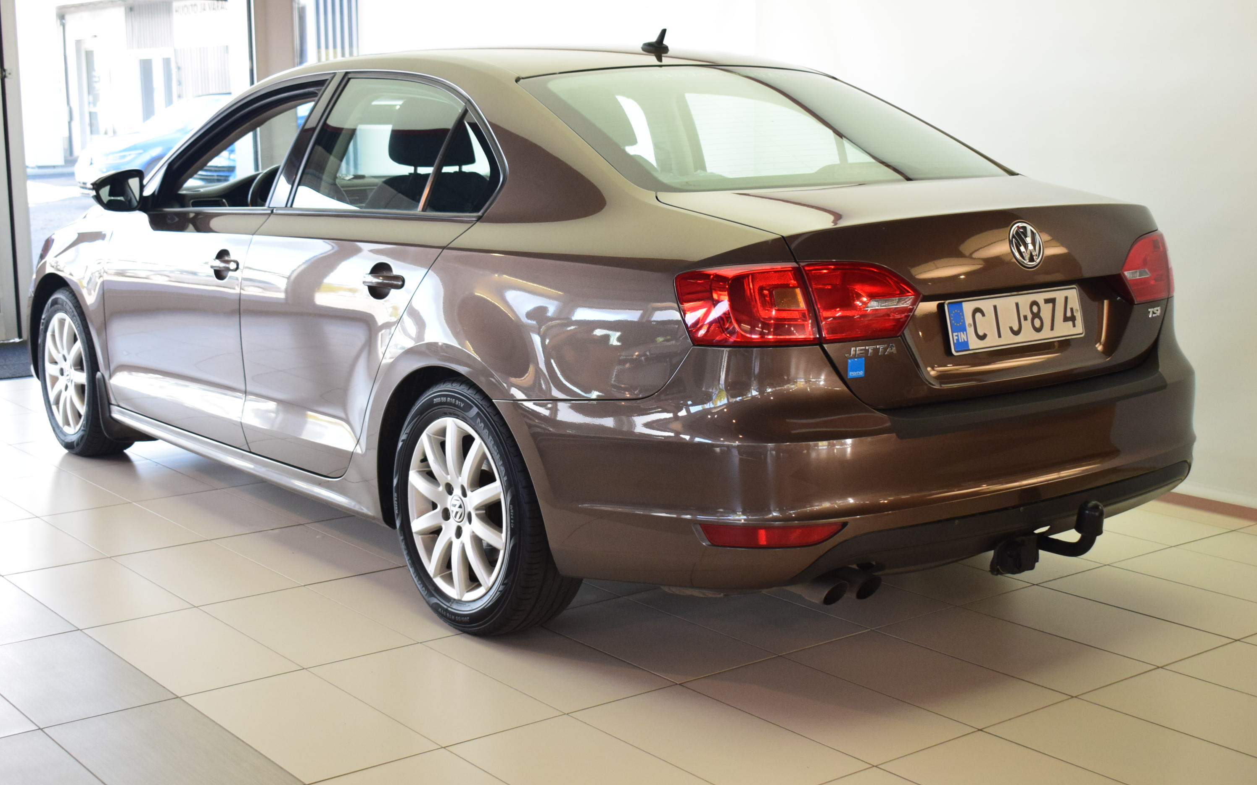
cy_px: 373
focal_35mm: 49
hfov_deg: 41.1
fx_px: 1678
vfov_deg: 26.3
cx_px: 628
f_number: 4.5
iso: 1600
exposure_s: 1/250
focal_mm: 32
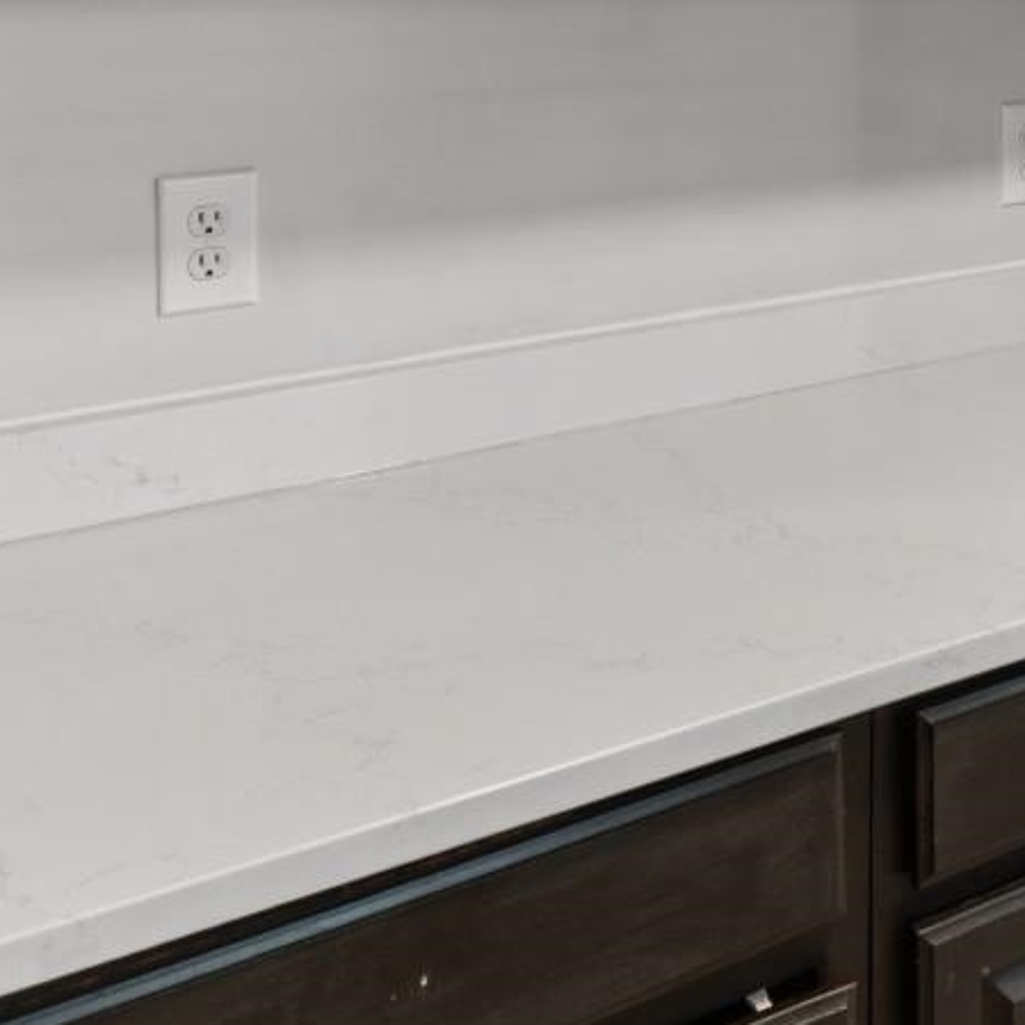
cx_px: 1071
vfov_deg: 32.4
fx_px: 1541
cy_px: -105
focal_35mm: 46
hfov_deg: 33.1
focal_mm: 10
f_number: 4.5
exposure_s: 1
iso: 100
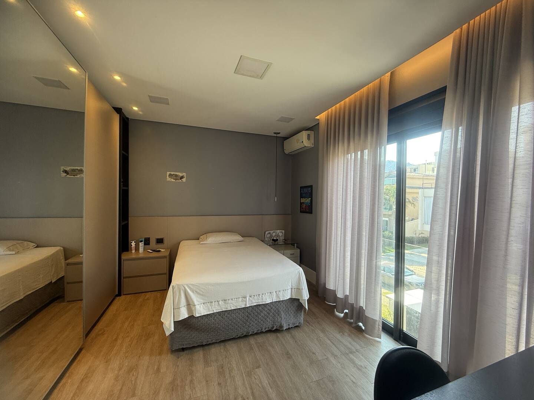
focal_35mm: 14
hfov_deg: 102.1
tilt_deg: +0.2
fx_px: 216
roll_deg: -0.9
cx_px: 267
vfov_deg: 85.7
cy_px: 200
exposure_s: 1/99
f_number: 2.2
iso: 125
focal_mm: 2.22
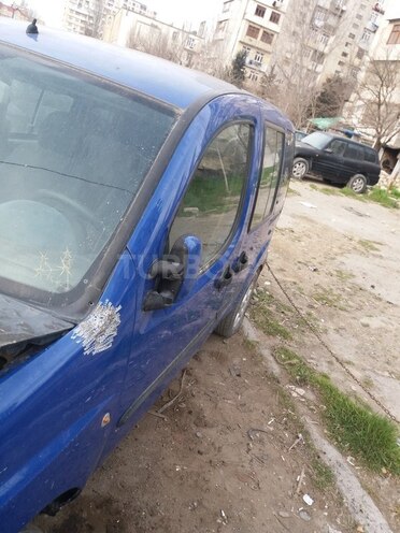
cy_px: 266
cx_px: 200
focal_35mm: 28
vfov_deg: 63.4
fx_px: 431
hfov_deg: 49.7
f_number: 1.9
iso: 64
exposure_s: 1/136
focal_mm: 3.7
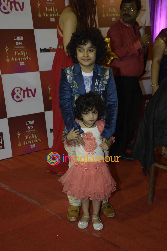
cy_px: 126
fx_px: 439
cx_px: 84
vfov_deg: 31.9
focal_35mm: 63
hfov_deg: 21.5
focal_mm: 42
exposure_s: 1/160
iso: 800
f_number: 6.3
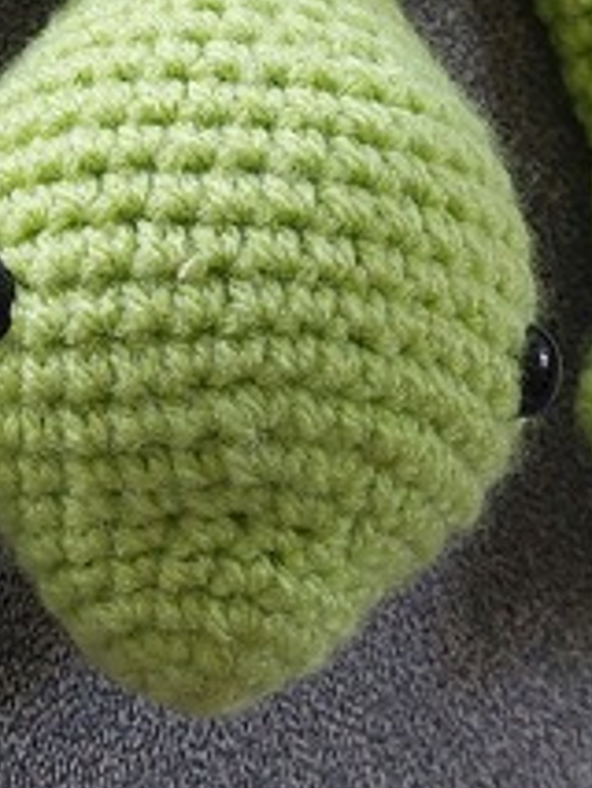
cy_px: -163
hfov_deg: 15.5
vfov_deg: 19.6
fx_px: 2141
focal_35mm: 94
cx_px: 18
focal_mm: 5.23
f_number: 1.8
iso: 160
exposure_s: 1/100
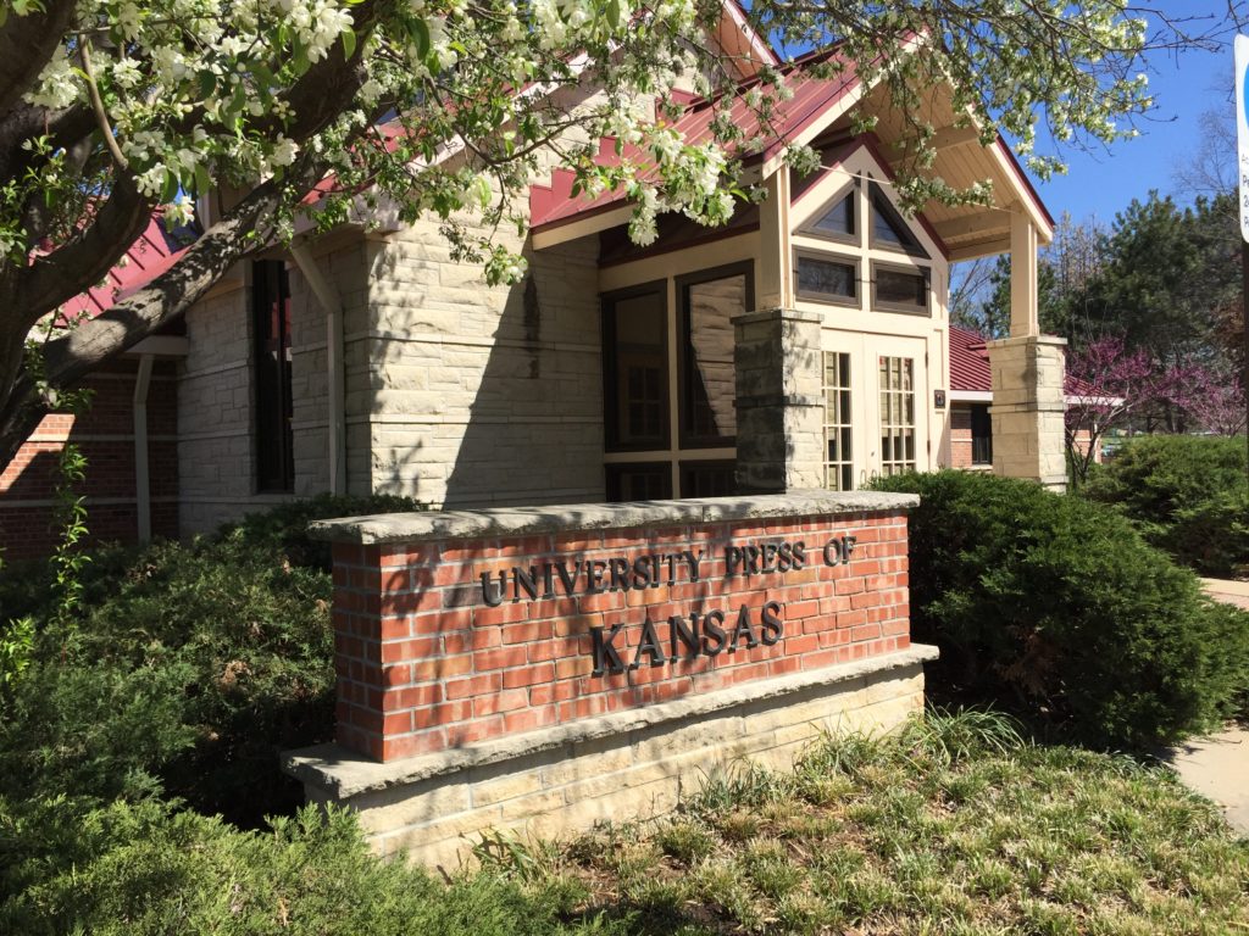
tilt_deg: -0.3
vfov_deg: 48.2
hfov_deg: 61.7
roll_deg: +0.8
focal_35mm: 29
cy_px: 468
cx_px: 624
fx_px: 1046
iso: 32
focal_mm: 4.15
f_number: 2.2
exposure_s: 1/1980
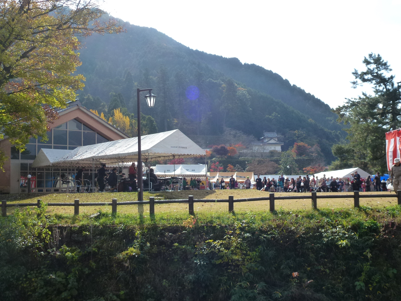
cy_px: 150
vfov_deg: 37.7
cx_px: 200
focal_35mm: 38
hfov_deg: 49.0
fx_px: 440
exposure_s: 1/800
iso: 160
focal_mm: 6.8
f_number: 3.8
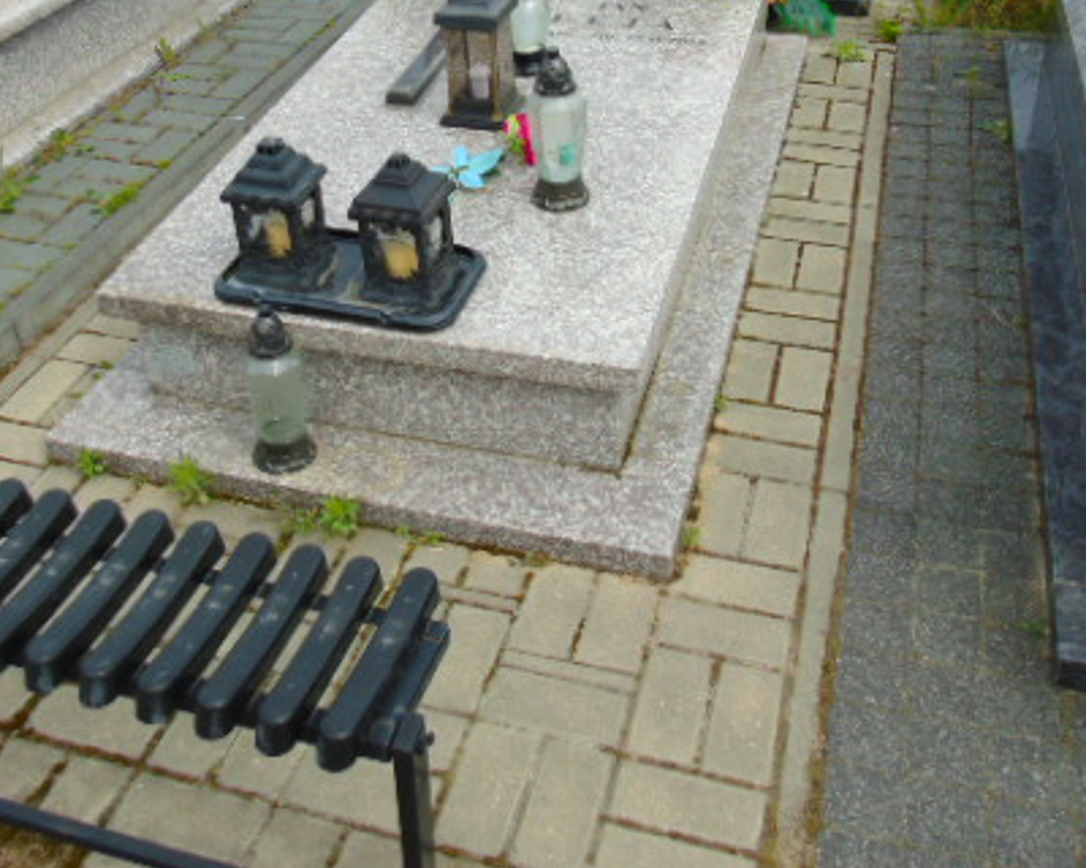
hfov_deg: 46.8
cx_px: 500
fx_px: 1254
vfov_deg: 37.5
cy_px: 247
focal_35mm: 39
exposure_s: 1/640
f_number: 3.4
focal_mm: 4.4
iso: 80
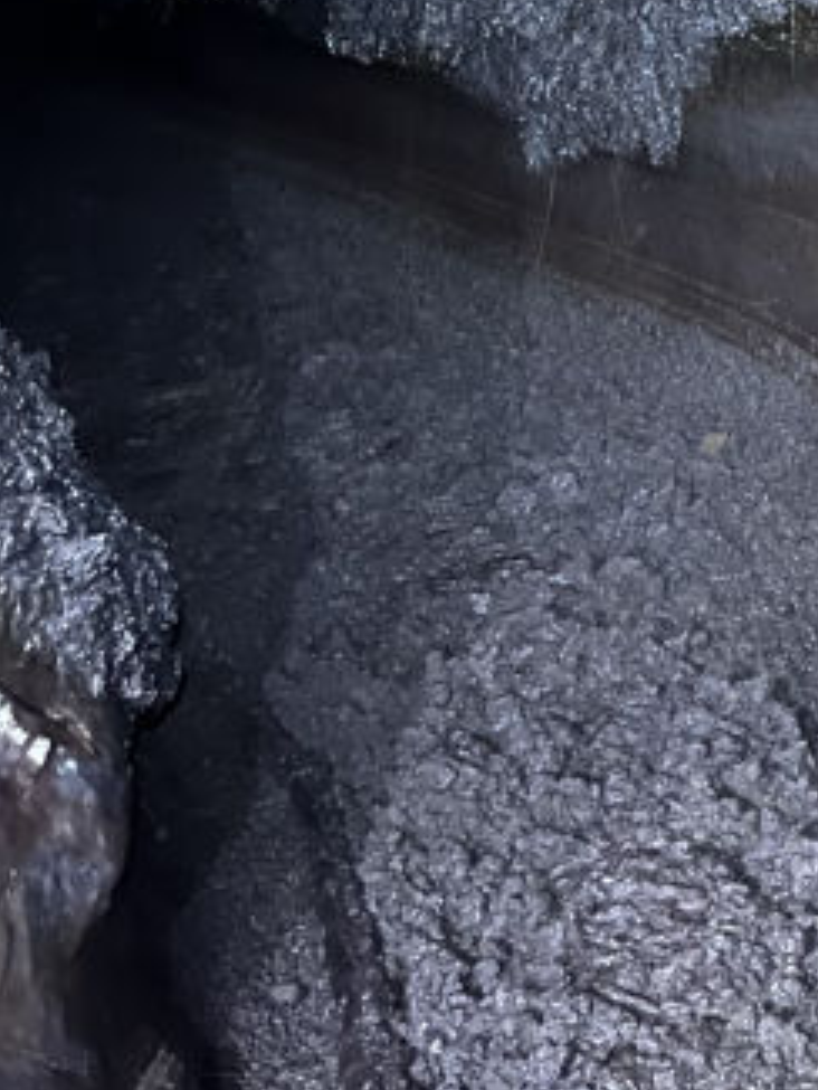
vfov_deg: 24.1
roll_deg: -1.6
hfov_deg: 19.0
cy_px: -283
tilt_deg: -8.8
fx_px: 2267
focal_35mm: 72
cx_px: 1043
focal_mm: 5.1
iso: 1000
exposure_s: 1/5
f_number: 1.6
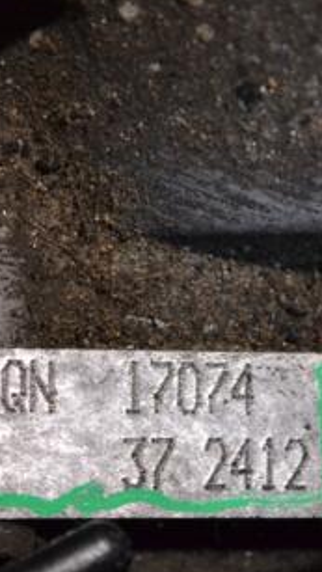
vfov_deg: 12.7
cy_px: 354
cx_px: 171
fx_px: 2562
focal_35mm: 169
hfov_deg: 7.2
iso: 3200
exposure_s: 1/100
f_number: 5.6
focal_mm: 55
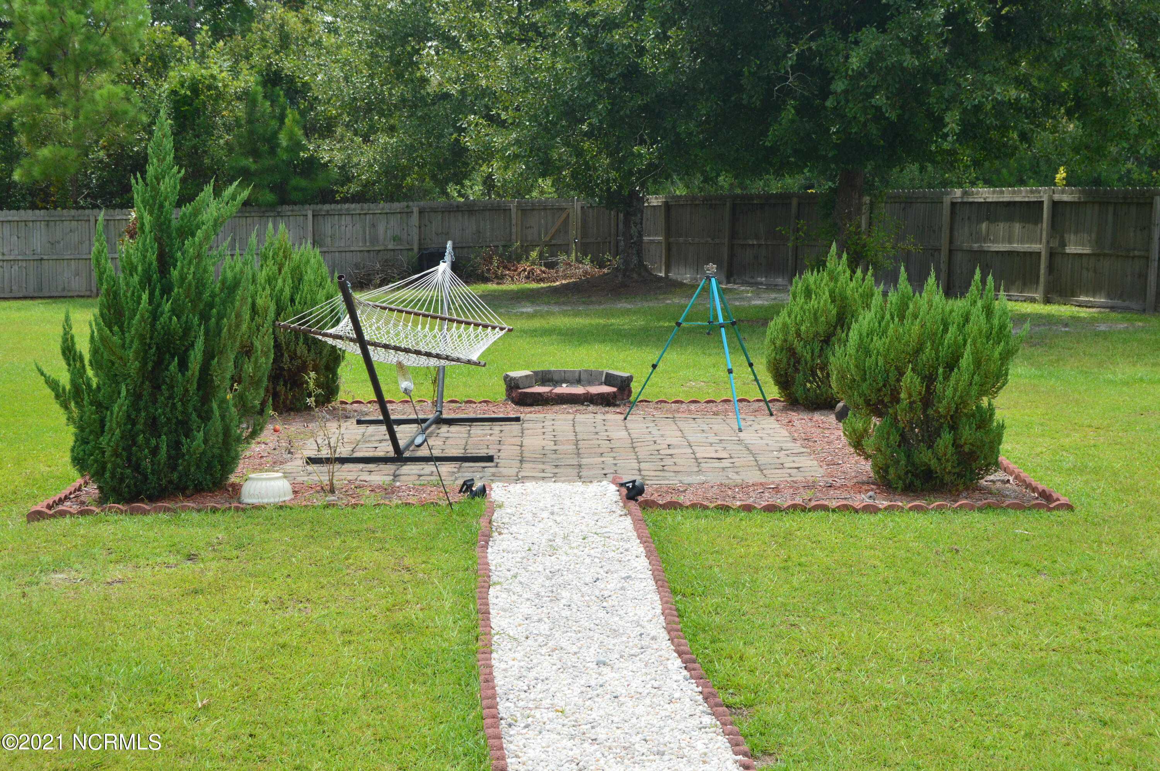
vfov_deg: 23.7
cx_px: 580
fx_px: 1835
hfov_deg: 35.1
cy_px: 386
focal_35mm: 57
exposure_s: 1/320
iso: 400
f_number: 10
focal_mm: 38
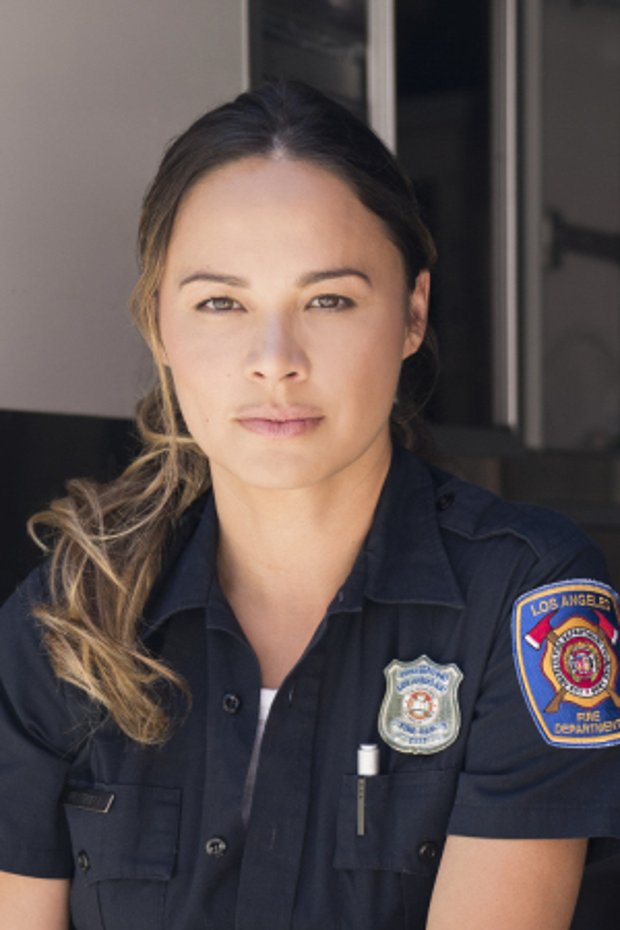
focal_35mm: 49
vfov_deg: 40.3
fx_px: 1266
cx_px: 310
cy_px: 465
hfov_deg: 27.5
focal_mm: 49
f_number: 2.8
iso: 100
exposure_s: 1/320
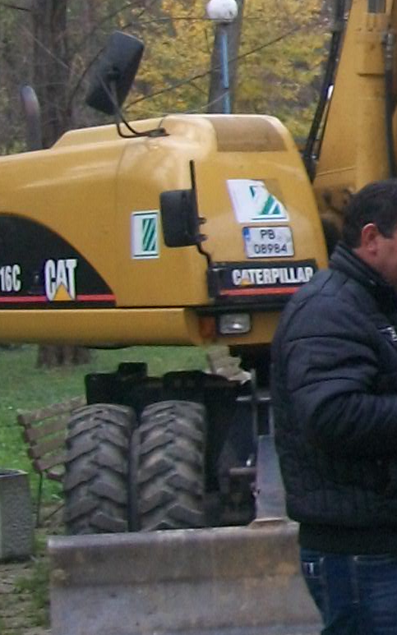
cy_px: 111
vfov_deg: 16.2
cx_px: 886
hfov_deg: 9.3
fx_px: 2216
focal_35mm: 128
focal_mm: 6
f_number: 2.7
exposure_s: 1/200
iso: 80
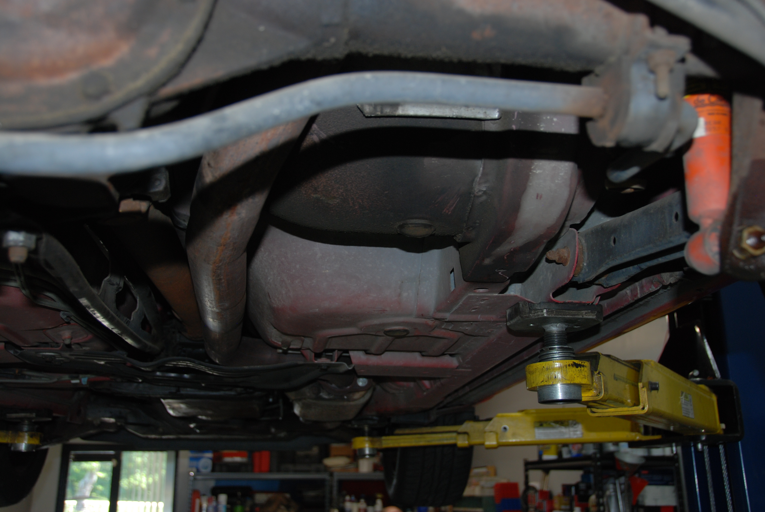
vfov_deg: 37.0
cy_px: 256
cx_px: 382
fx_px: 766
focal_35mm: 36
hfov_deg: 53.1
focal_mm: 24
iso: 200
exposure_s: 1/60
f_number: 4
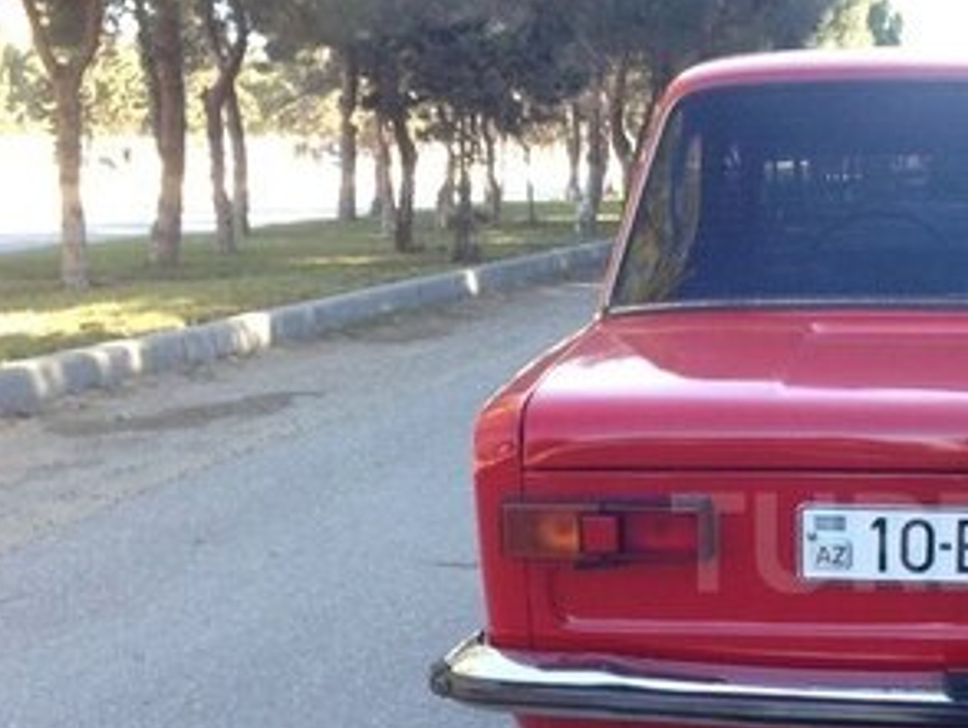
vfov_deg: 19.8
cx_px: 1008
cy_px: 542
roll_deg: -0.3
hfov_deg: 24.8
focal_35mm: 74
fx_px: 2071
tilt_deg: -9.9
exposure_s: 1/120
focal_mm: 4.12
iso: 64
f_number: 2.4
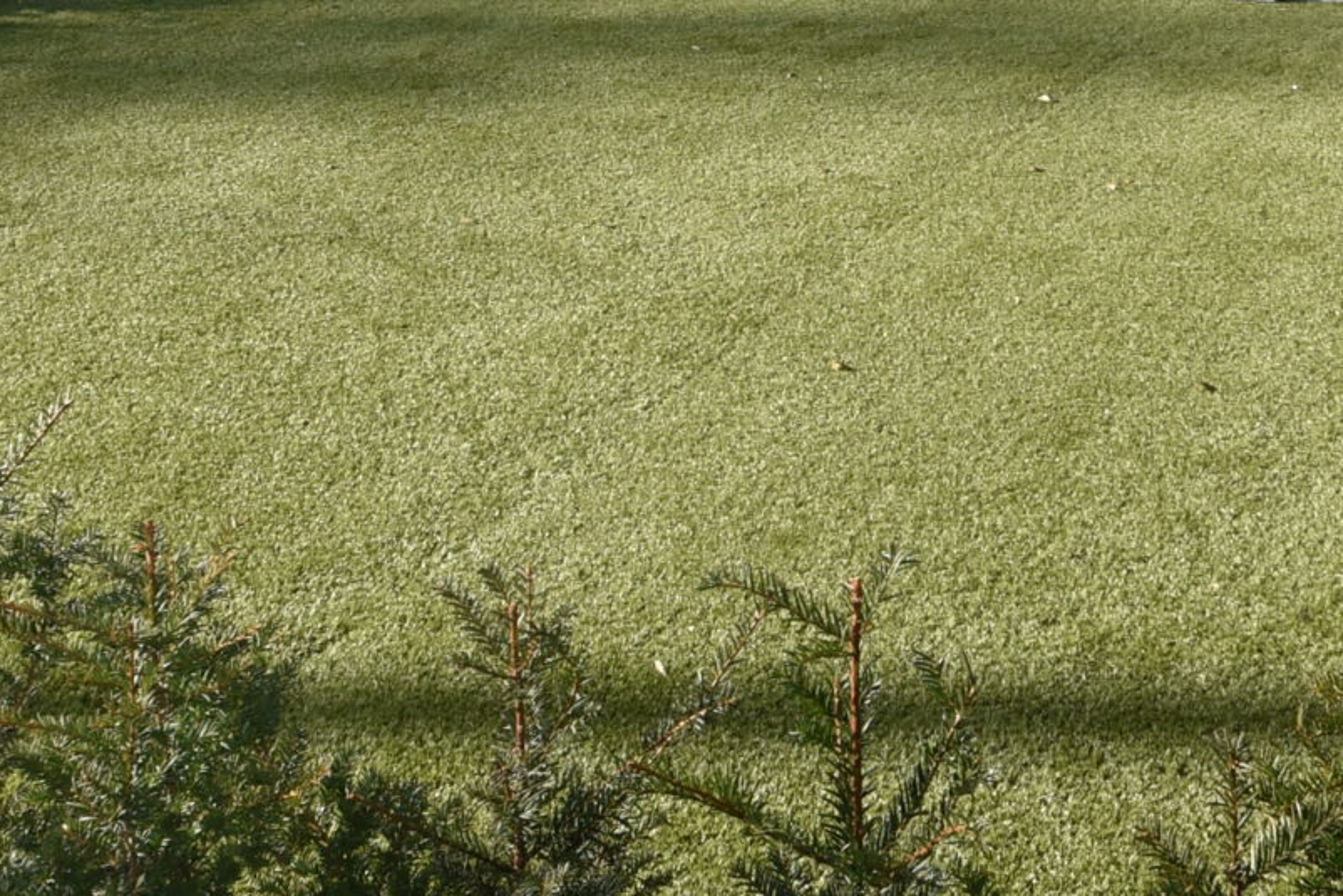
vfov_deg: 18.0
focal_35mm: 67
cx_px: 1008
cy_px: -472
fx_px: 2500
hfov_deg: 29.6
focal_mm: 14
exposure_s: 1/200
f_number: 7.1
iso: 100
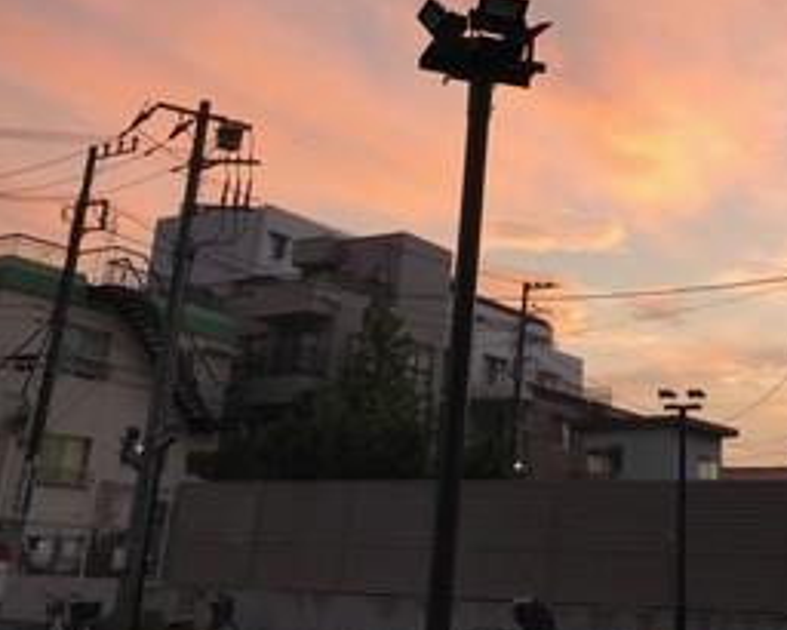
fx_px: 1118
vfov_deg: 31.0
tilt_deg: +19.1
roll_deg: -1.7
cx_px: 615
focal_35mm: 48
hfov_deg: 37.5
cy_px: 163
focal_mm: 3.99
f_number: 1.8
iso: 32
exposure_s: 1/120
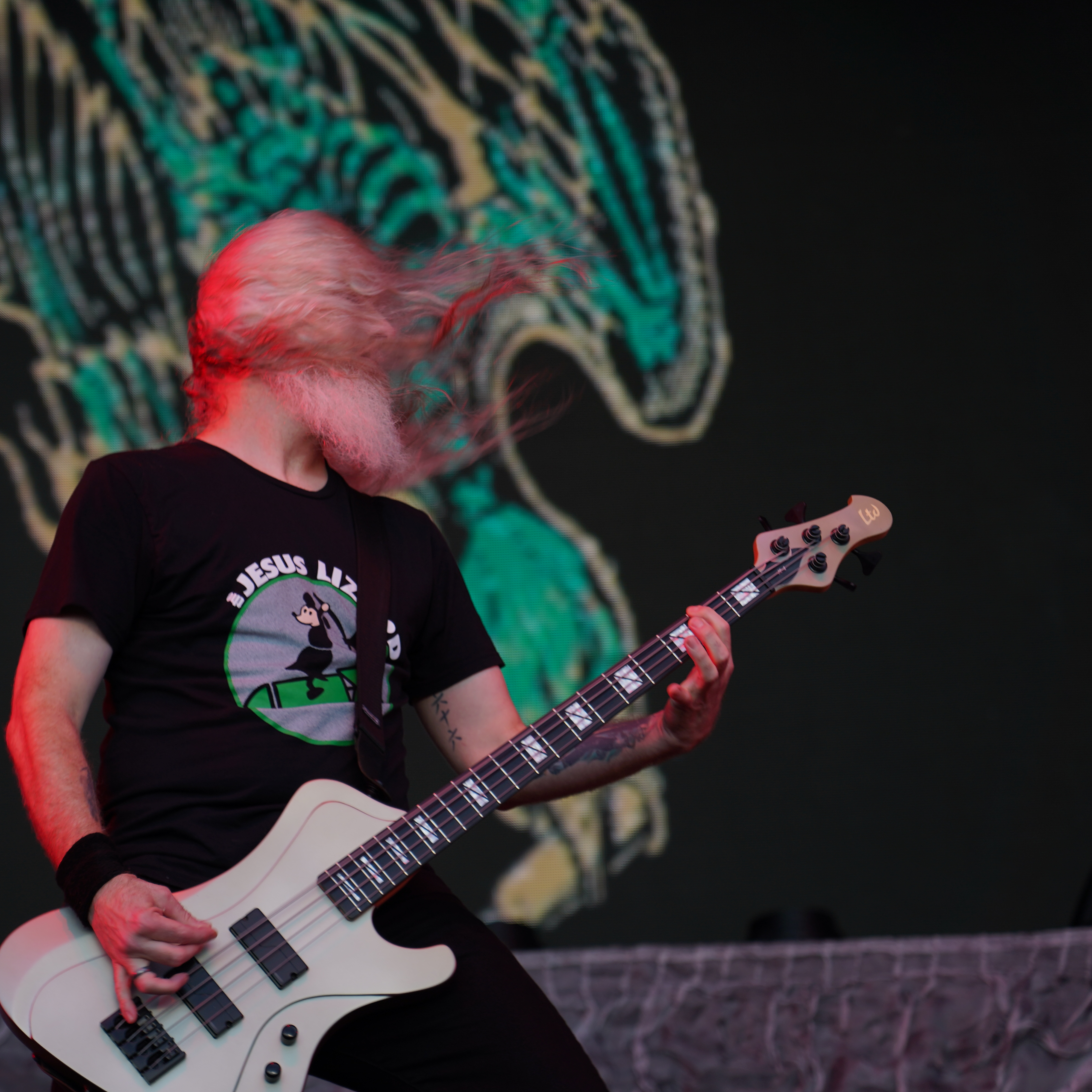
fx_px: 4783
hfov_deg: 13.0
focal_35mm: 134
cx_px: 330
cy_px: 546
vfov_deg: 13.0
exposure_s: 1/125
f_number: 4
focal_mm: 105
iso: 100
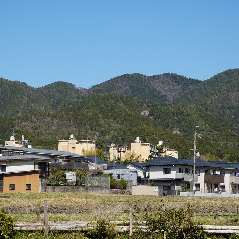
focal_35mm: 103
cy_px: 120
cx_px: 99
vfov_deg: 17.0
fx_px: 802
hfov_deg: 16.9
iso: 100
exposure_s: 1/640
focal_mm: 53
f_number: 5.6
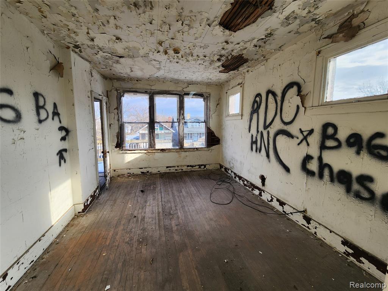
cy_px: 146
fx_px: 146
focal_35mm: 13
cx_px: 194
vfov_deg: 89.9
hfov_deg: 106.2
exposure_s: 1/168
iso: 50
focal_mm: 2.2
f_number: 2.2
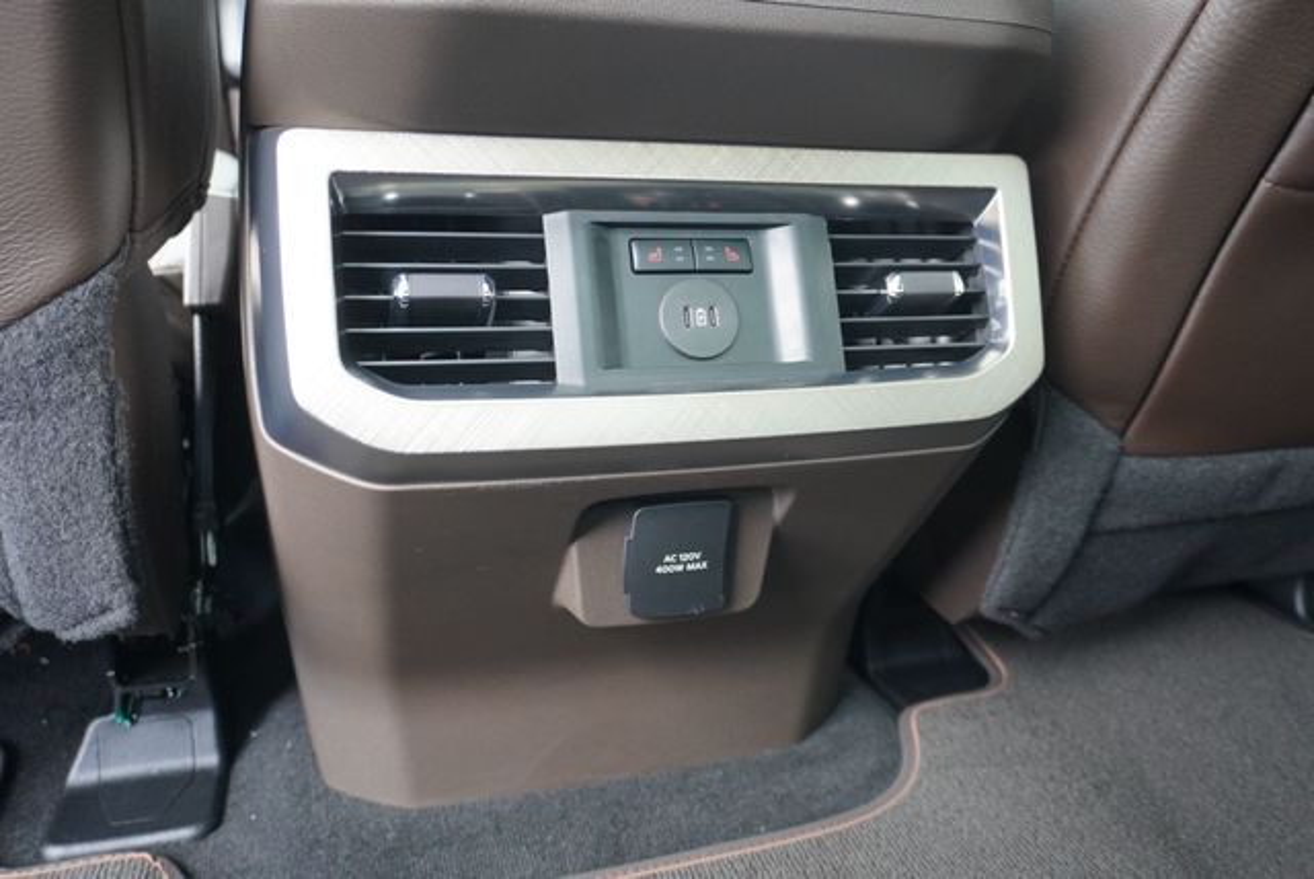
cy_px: 440
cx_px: 657
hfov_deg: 64.5
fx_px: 1041
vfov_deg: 45.8
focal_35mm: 28
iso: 2000
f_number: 4
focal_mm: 19
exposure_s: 1/160
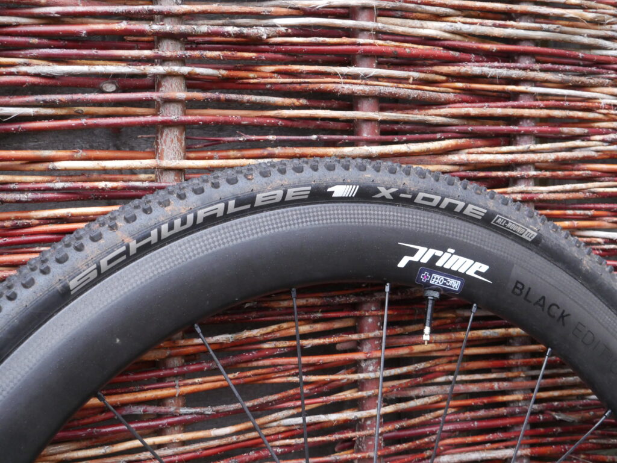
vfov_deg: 27.1
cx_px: 308
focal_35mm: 54
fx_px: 963
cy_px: 232
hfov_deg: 35.5
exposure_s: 1/60
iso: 2000
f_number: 5.3
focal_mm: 27
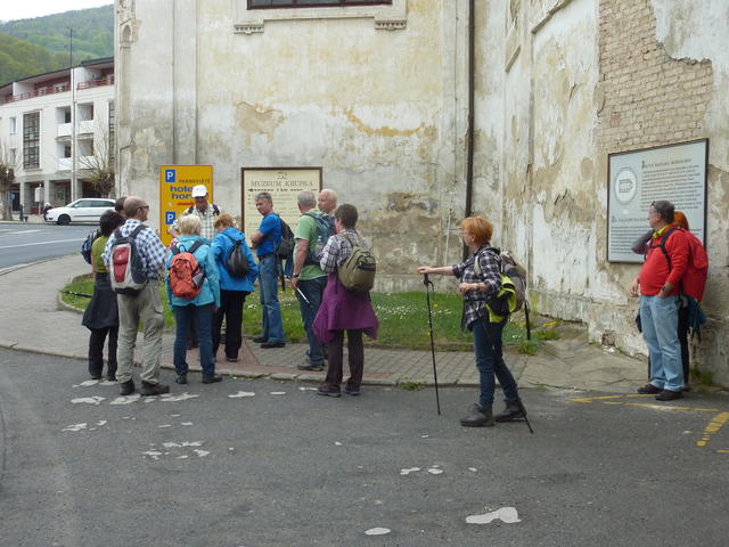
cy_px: 274
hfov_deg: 42.1
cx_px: 364
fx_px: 948
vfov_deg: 32.2
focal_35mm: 45
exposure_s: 1/250
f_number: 4
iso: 160
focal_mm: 7.3
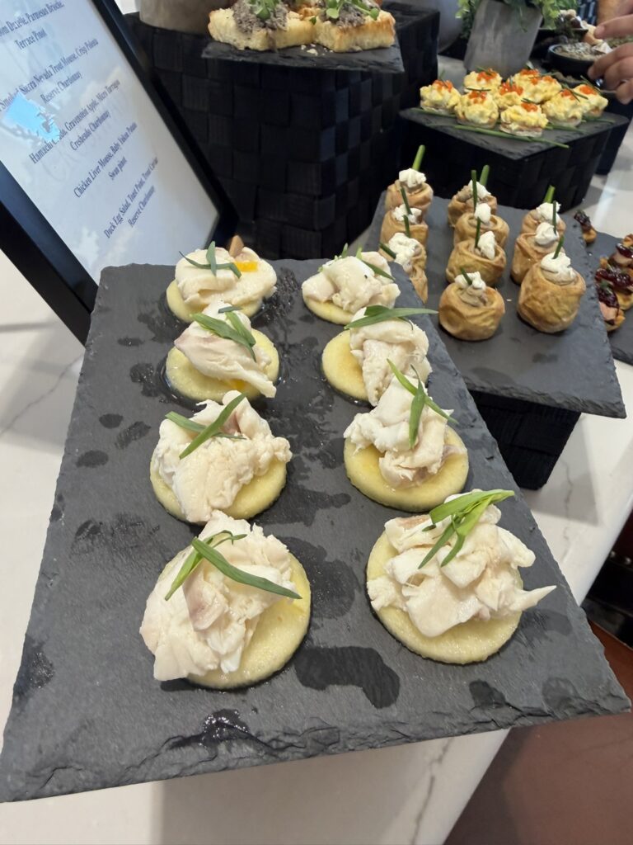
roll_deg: -5.7
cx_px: 316
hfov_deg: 56.8
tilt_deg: -40.7
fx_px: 585
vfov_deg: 71.6
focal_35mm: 24
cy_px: 422
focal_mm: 2.22
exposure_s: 1/120
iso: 160
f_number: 2.2
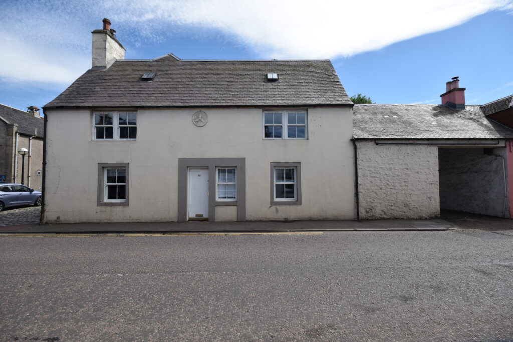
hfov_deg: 100.4
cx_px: 256
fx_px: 214
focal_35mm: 15
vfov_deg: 77.3
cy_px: 171
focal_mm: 10
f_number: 9
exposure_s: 1/320
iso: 200
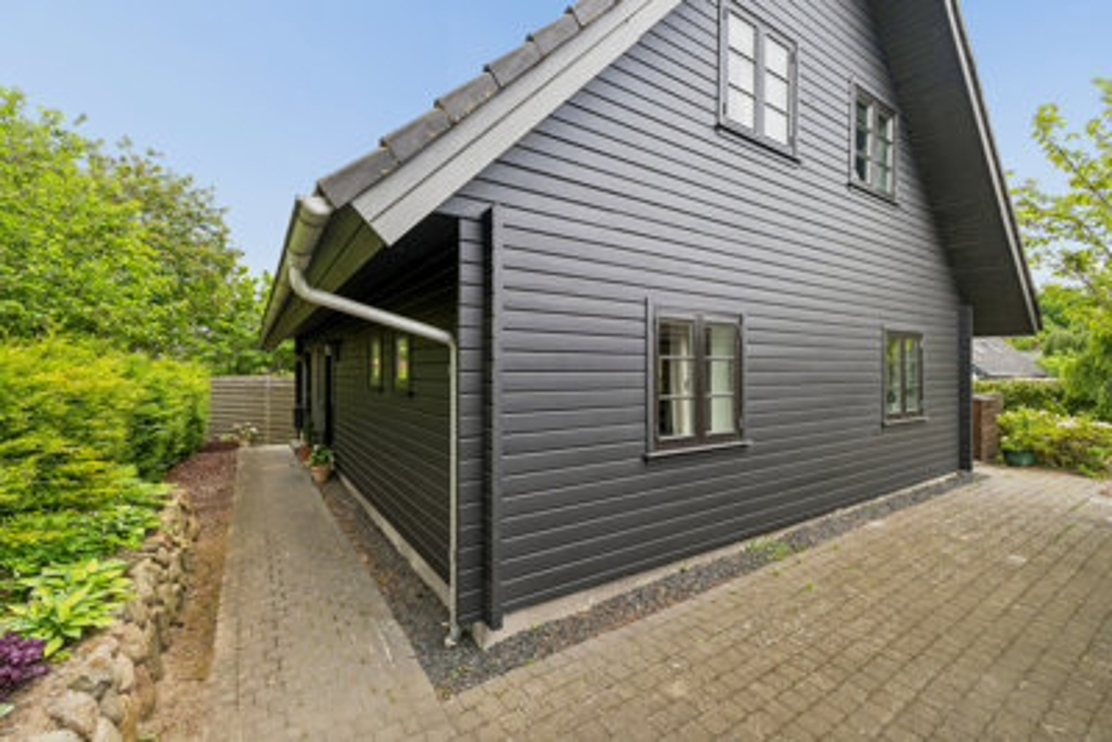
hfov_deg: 100.4
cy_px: 371
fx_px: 463
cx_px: 556
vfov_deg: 77.4
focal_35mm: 15
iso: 500
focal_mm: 10
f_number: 7.1
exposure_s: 1/80
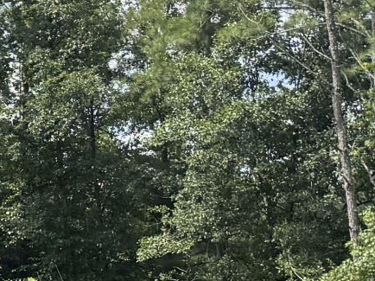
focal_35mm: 166
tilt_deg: +7.6
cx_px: -913
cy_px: 100
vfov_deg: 8.9
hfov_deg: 8.7
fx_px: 1797
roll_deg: +3.0
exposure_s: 1/2801
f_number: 1.78
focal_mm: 6.76
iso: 100
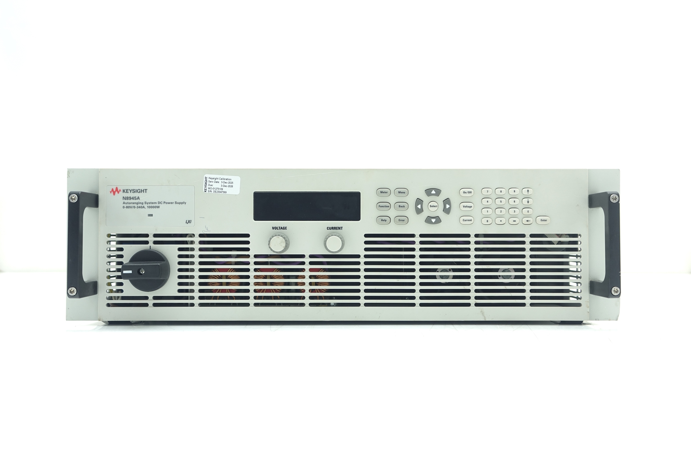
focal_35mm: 32
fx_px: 614
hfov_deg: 58.7
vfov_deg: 41.1
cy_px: 230
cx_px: 346
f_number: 3.5
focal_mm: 11.81
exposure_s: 1/8
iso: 80
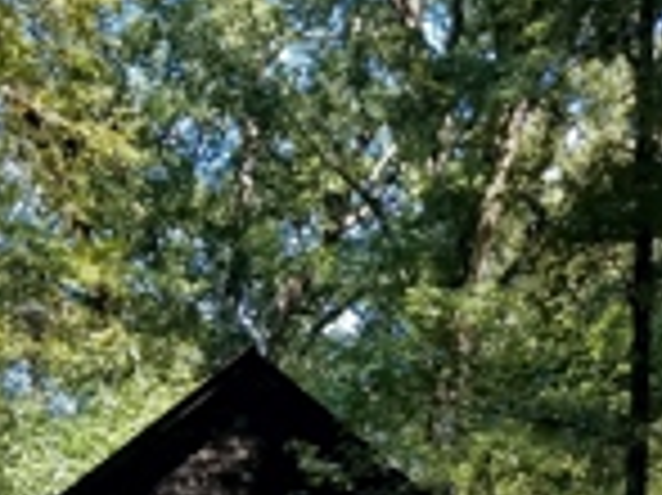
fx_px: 2026
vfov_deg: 12.8
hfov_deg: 18.5
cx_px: 446
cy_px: 864
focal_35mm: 106
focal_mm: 4.2
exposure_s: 1/298
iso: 40
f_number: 1.7
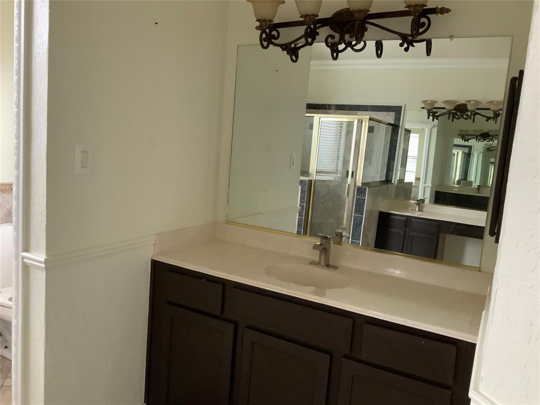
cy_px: 202
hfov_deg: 61.7
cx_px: 270
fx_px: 452
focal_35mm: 29
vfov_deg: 48.2
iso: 250
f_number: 1.8
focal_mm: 3
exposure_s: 1/40
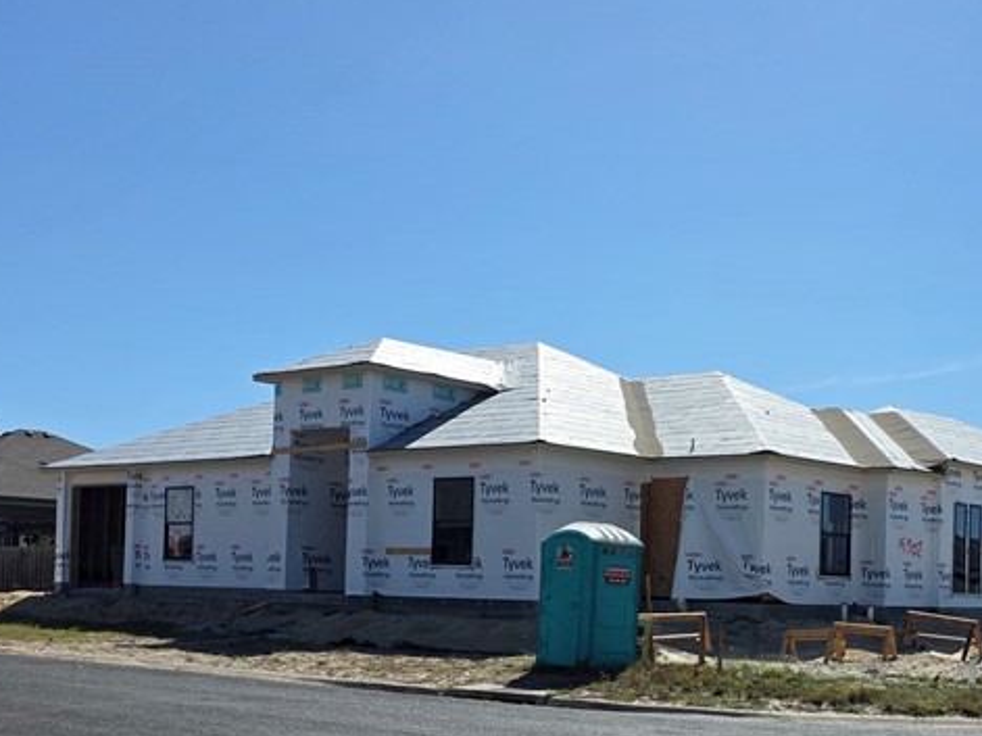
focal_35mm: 50
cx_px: 703
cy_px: 555
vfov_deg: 28.6
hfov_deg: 37.5
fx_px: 1418
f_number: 1.7
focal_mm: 6.3
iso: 64
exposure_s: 1/7944
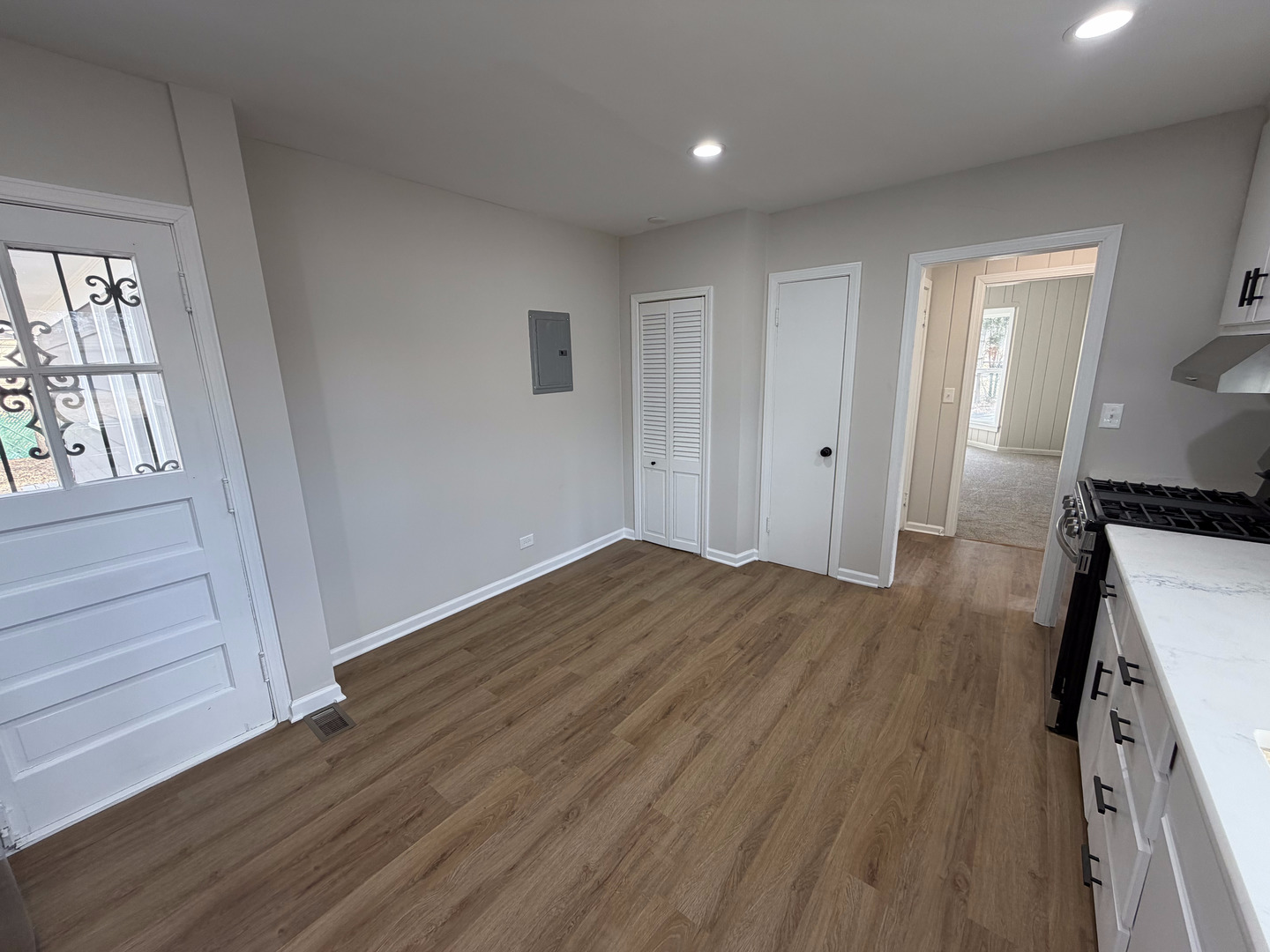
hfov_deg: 102.1
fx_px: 514
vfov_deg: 85.7
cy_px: 476
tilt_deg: -13.3
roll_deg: +1.4
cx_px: 635
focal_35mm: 14
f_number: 2.2
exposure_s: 1/120
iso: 125
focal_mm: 2.22
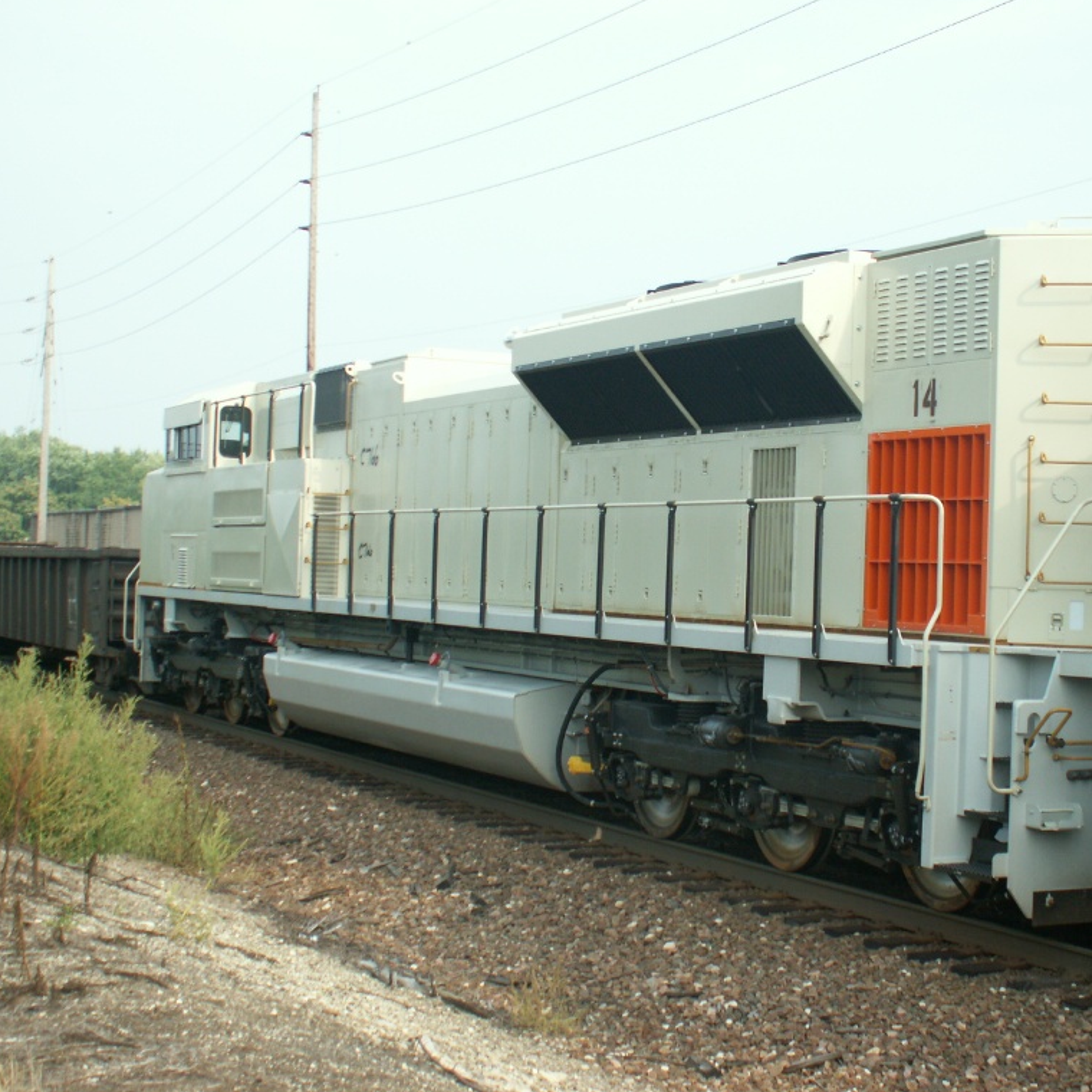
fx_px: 1999
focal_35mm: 56
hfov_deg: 30.4
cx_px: 704
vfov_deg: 30.6
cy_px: 542
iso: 50
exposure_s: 1/250
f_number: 3.2
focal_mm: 7.81
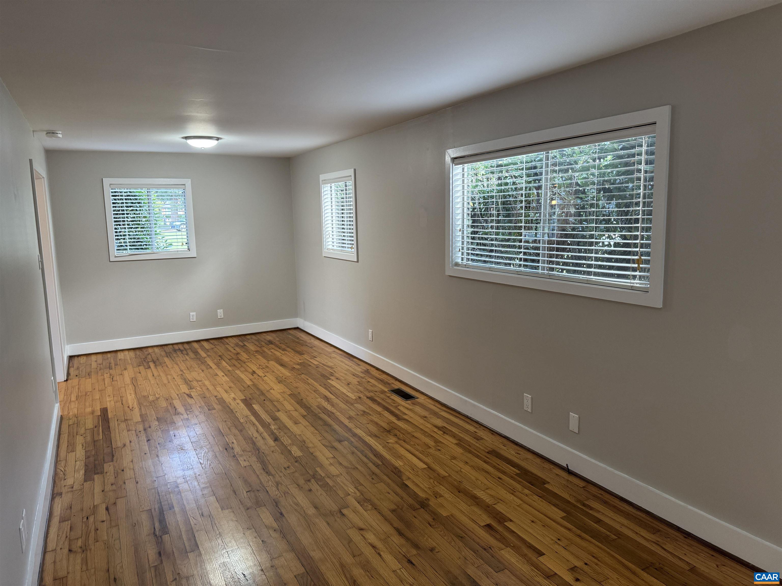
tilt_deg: -7.6
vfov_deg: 56.8
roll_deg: +1.1
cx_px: 391
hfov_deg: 71.6
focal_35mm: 24
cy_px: 293
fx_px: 542
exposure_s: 1/60
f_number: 1.78
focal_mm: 6.76
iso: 160
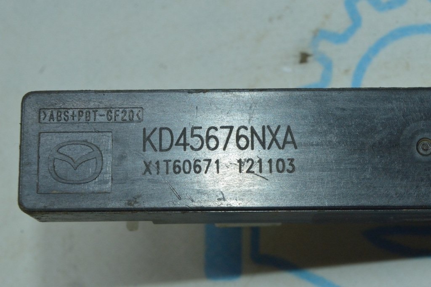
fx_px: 987
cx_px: 216
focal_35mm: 82
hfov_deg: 24.6
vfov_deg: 16.5
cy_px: 144
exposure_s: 1/60
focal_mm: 55
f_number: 16
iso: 1600
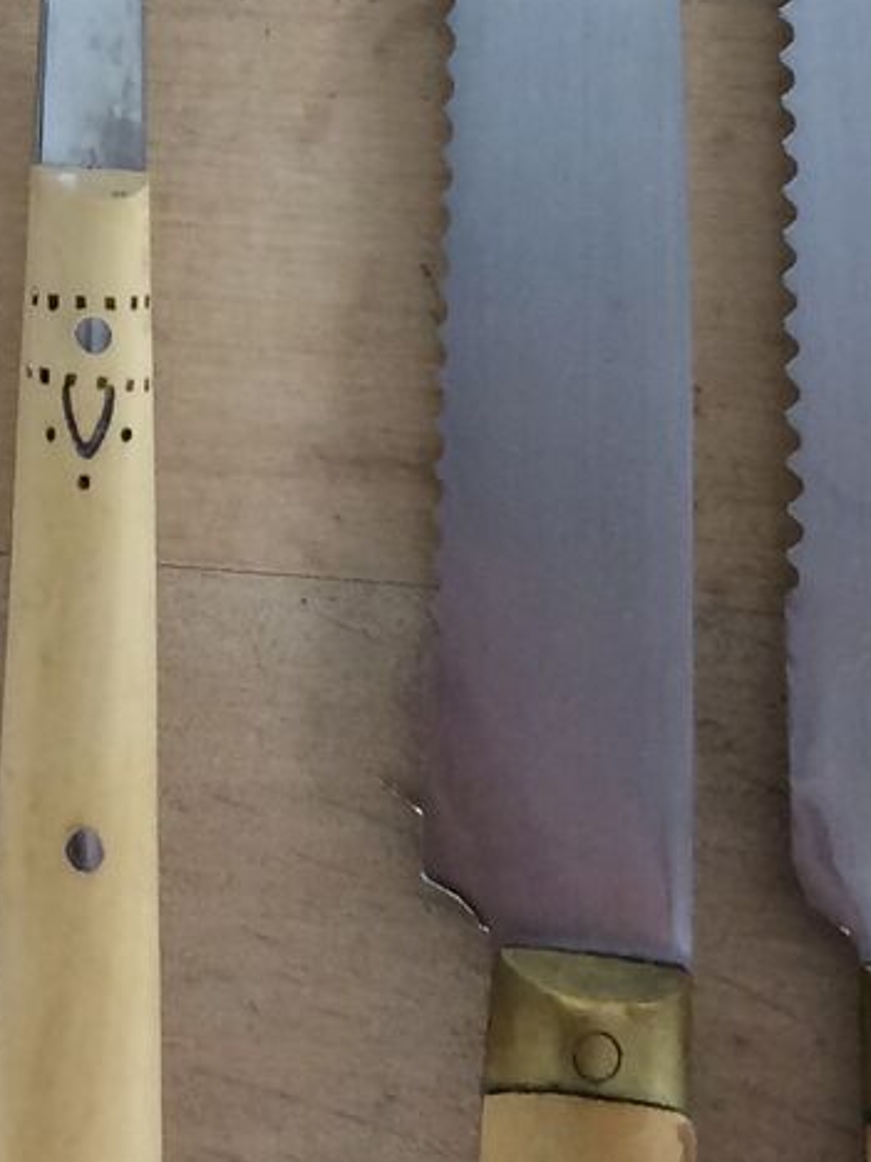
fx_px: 4160
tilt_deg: -82.3
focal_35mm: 124
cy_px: -752
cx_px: -340
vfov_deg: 14.5
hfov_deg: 11.6
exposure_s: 1/33
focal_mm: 4.15
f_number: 2.2
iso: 40
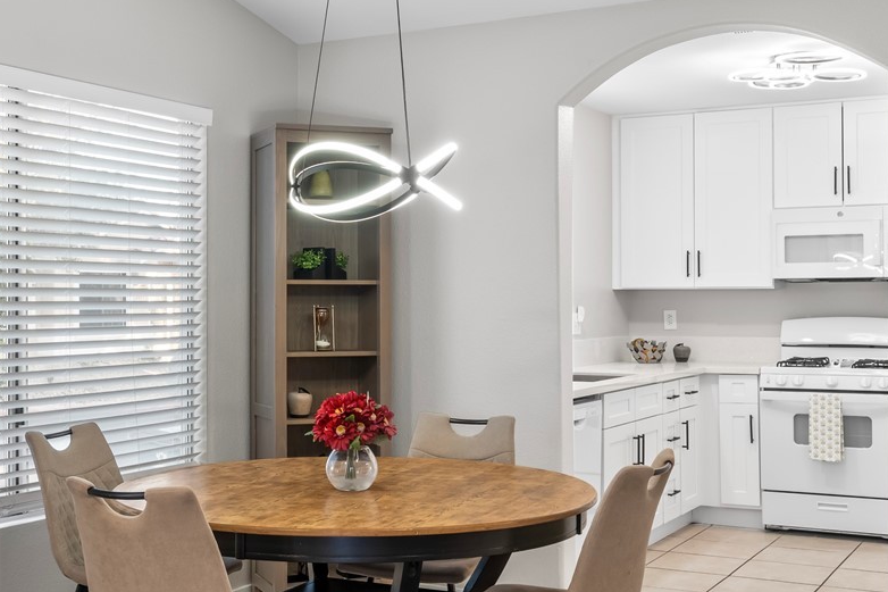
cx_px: 346
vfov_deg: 27.0
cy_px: 295
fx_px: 1233
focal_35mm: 50
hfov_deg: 39.4
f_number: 8
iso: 400
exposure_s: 1/2
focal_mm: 24
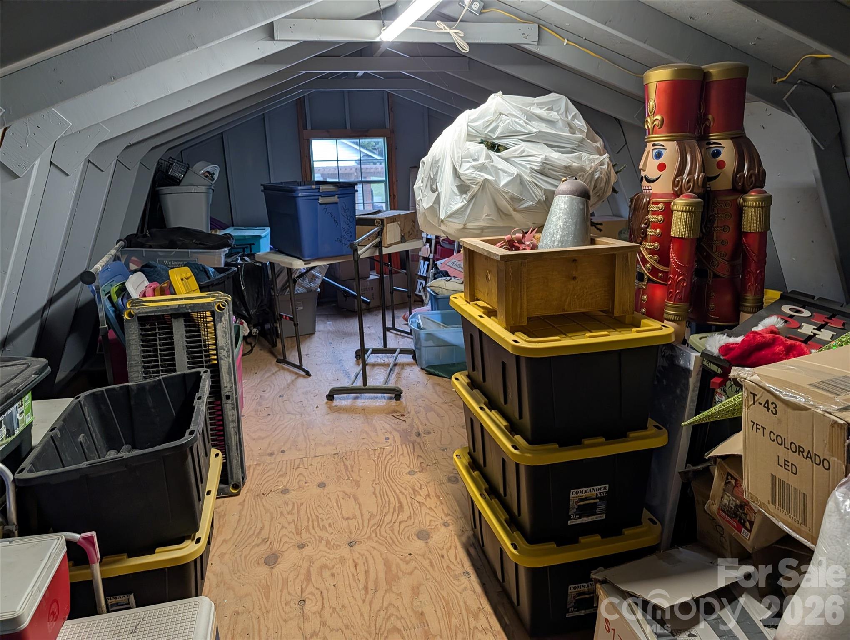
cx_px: 425
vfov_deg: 56.9
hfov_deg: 71.5
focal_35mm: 24
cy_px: 320
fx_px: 590
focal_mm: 6.9
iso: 136
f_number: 1.68
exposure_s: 1/120
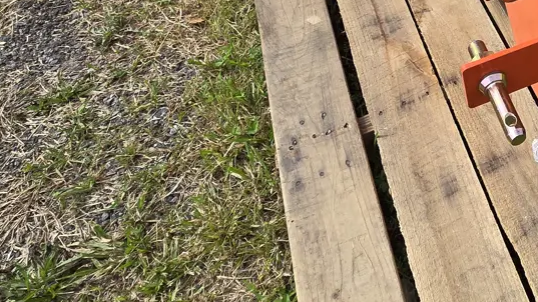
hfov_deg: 44.3
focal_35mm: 38
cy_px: -76
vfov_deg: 26.9
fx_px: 542
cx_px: 548
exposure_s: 1/2204
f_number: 2.2
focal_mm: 2.2
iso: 50
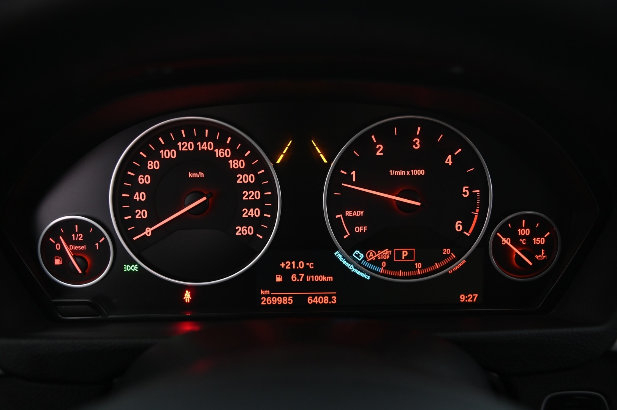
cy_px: 205
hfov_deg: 50.7
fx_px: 651
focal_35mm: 38
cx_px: 308
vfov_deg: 35.0
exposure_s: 1/20
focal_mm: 38
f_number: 4
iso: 2000
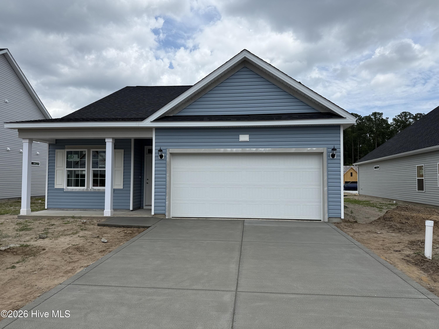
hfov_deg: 71.6
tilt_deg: +2.8
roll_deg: -0.5
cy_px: 164
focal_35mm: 24
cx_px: 220
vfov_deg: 56.8
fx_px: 304
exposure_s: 1/5319
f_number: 1.78
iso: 80
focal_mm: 6.76
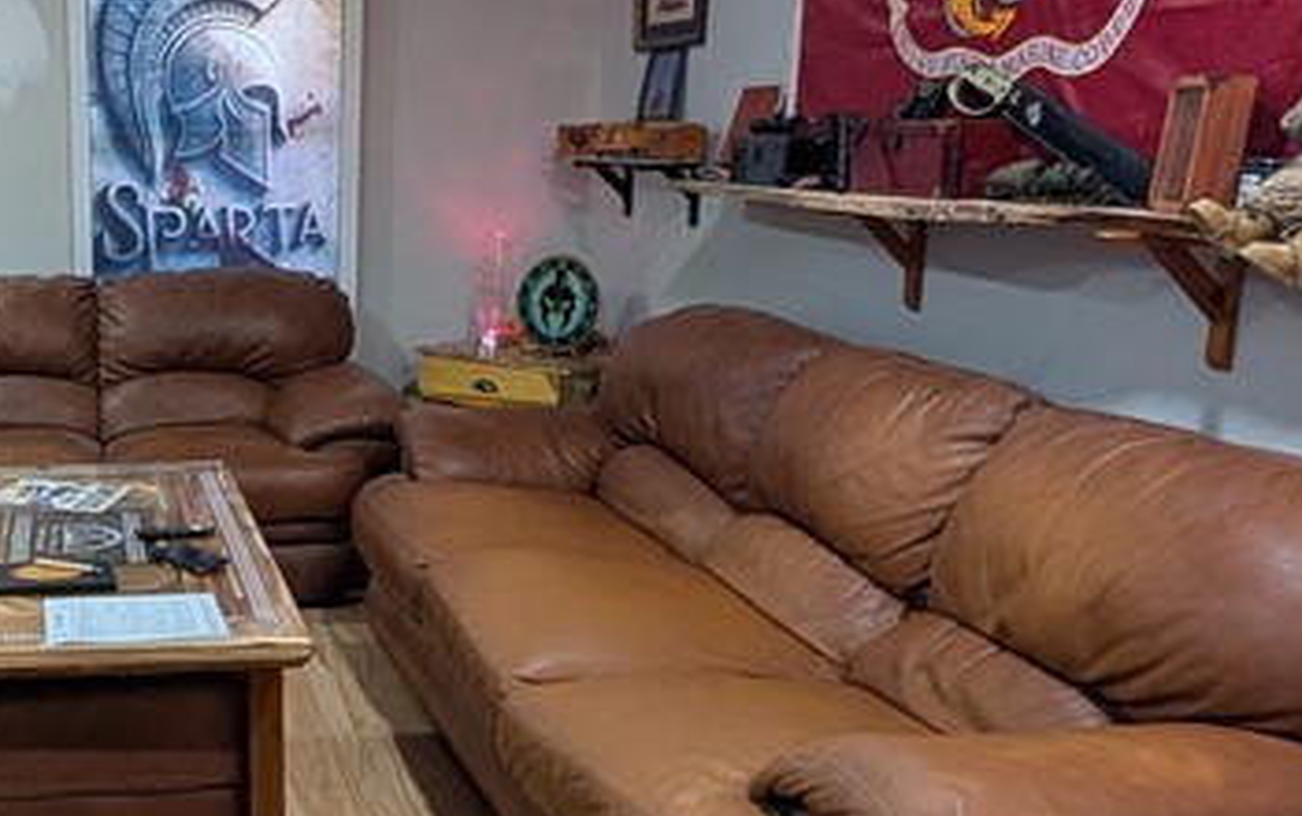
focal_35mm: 37
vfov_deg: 34.5
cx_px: 91
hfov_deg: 46.6
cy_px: 415
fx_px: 1314
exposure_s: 1/120
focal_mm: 2.02
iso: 414
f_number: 1.7
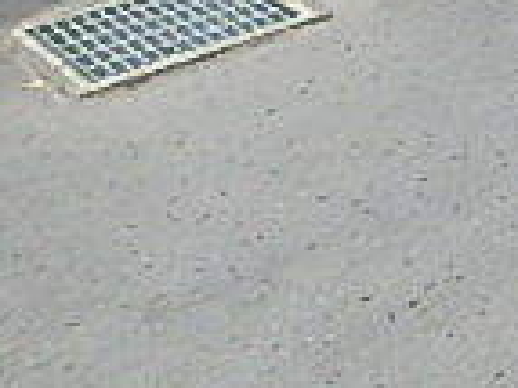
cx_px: 1152
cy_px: -417
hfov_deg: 15.1
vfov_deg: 13.3
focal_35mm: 94
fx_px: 1405
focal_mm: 3.7
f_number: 3.5
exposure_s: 1/60
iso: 200
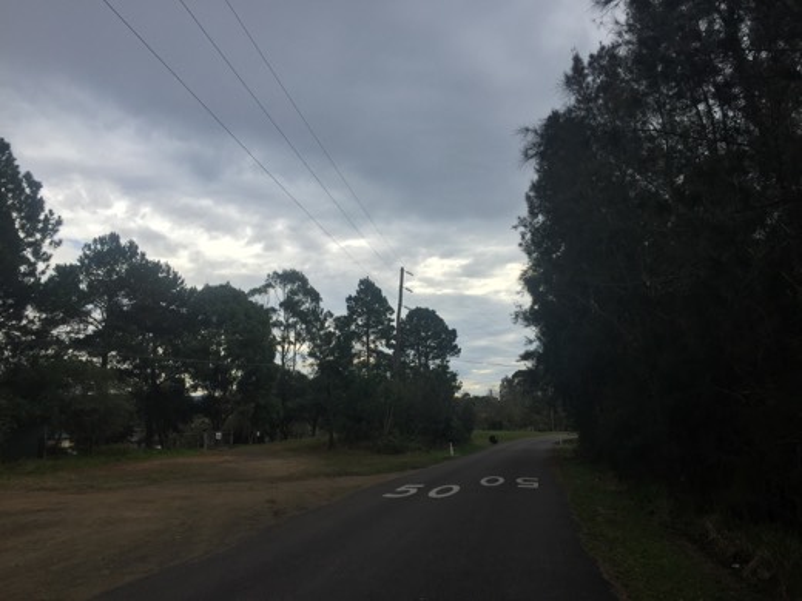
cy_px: 300
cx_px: 401
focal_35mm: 29
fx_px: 672
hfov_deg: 61.7
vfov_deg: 48.2
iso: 32
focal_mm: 4.15
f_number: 2.2
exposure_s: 1/1236
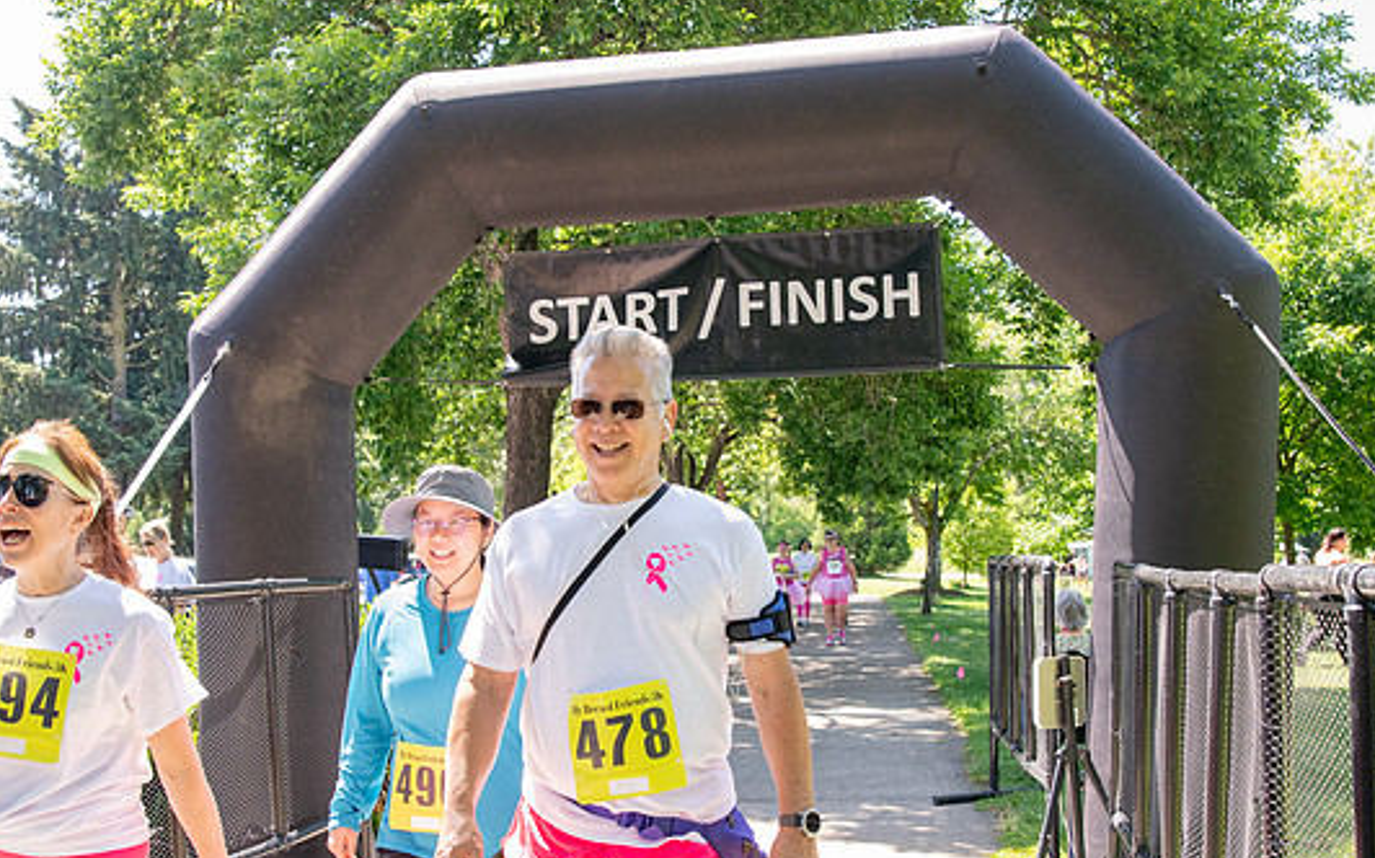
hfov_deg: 49.3
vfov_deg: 31.9
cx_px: 685
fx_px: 1498
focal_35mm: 40
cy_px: 463
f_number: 4
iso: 500
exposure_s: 1/400
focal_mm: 24
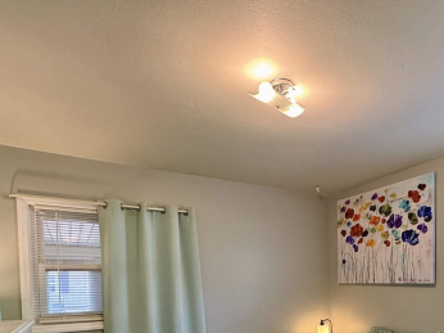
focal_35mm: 27
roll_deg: +0.5
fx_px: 346
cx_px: 302
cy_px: 294
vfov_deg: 46.7
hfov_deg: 63.4
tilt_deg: -2.3
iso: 200
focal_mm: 2.22
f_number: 2.2
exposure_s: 1/60
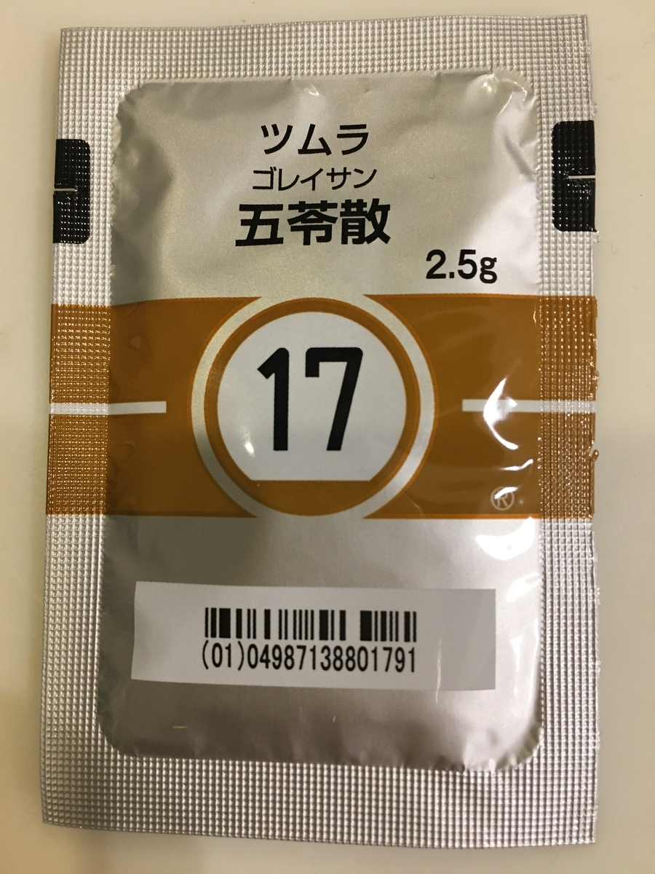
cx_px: 328
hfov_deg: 48.2
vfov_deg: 61.7
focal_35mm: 29
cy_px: 437
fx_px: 732
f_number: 2.2
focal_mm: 4.15
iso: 100
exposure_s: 1/30
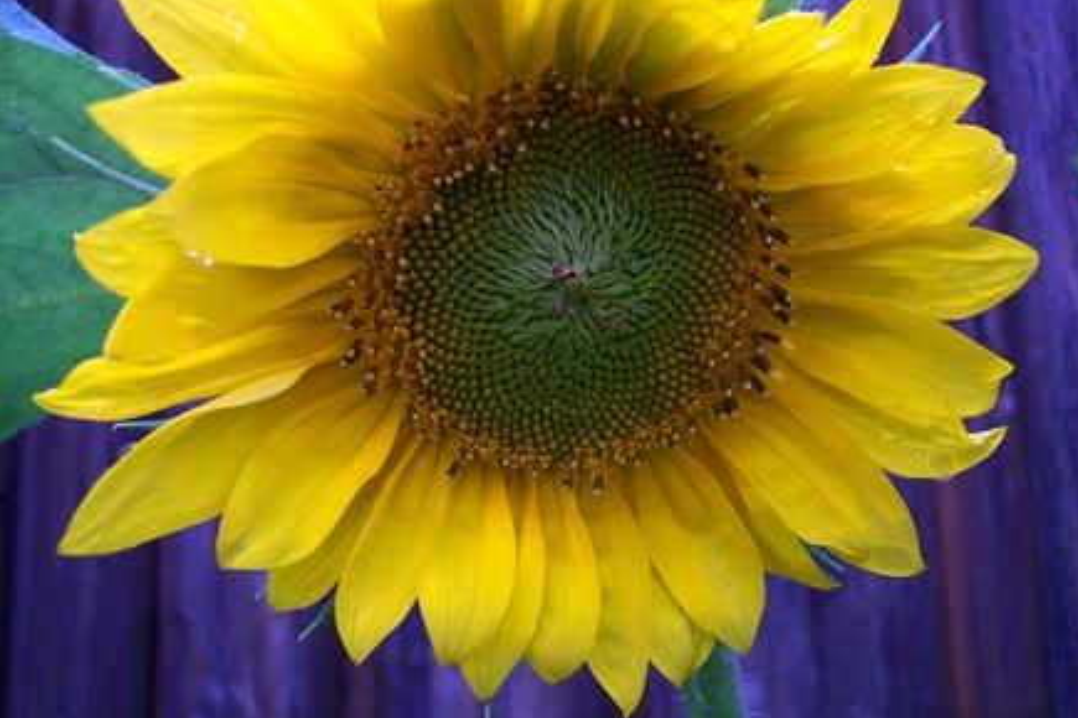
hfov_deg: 48.5
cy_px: 342
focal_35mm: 40
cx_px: 543
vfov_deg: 33.4
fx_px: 1198
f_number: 2.8
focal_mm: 8
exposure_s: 1/180
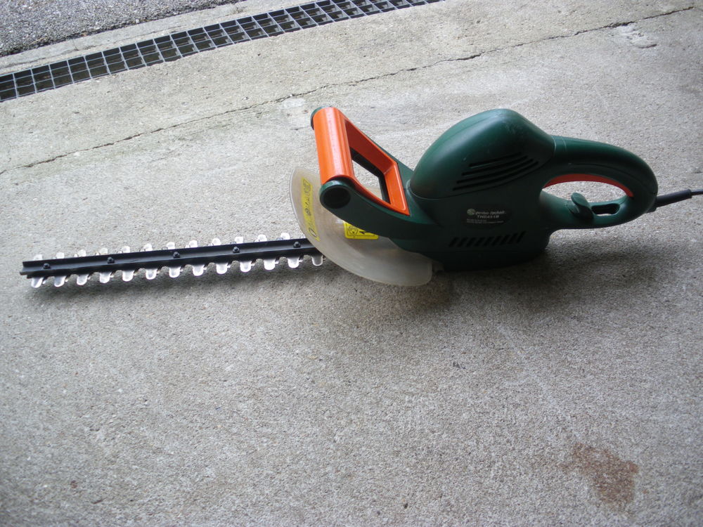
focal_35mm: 36
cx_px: 352
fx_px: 731
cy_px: 264
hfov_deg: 51.4
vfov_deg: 39.7
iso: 64
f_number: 3.5
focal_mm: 6.3
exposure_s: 1/80
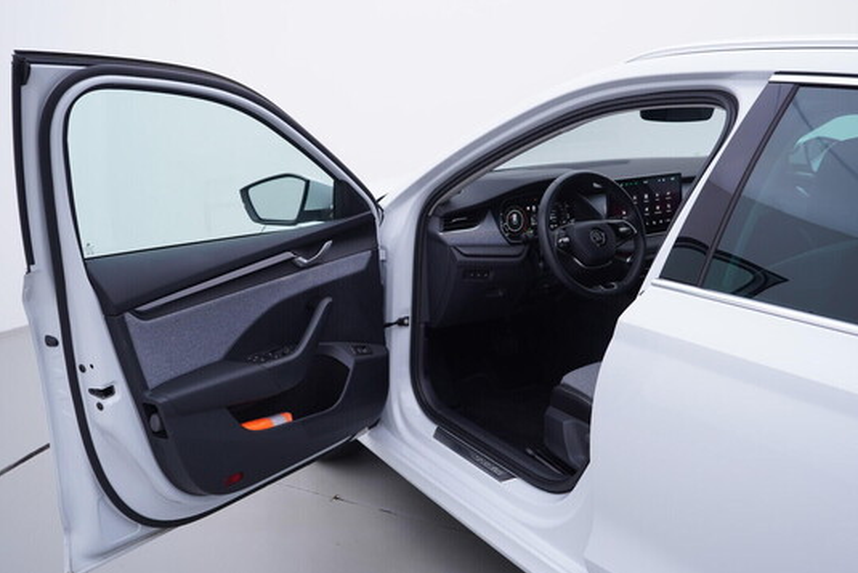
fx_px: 882
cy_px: 288
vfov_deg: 36.0
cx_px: 439
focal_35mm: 37
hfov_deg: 51.9
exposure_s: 1/60
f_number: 3.5
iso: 125
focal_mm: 24
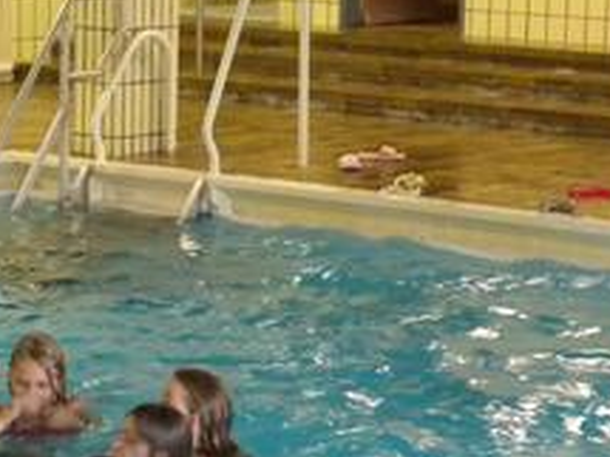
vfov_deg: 9.4
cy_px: 554
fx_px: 2730
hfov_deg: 12.6
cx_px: -34
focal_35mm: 155
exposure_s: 1/12.1
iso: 400
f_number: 3.7
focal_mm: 11.1
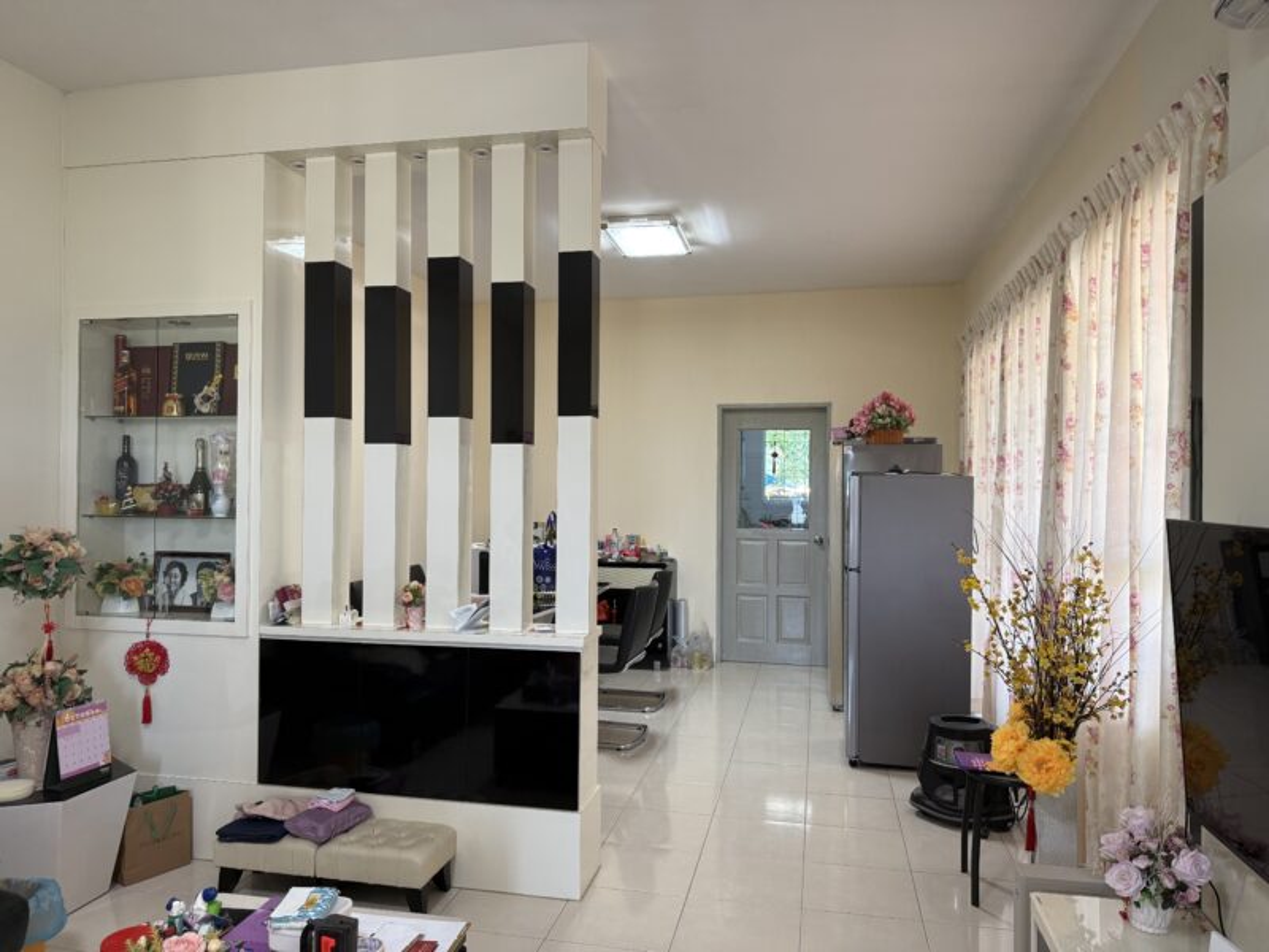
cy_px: 476
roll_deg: -0.6
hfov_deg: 71.6
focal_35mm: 24
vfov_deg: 56.8
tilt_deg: +0.7
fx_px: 880
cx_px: 634
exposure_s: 1/100
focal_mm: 6.76
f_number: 1.78
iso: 160
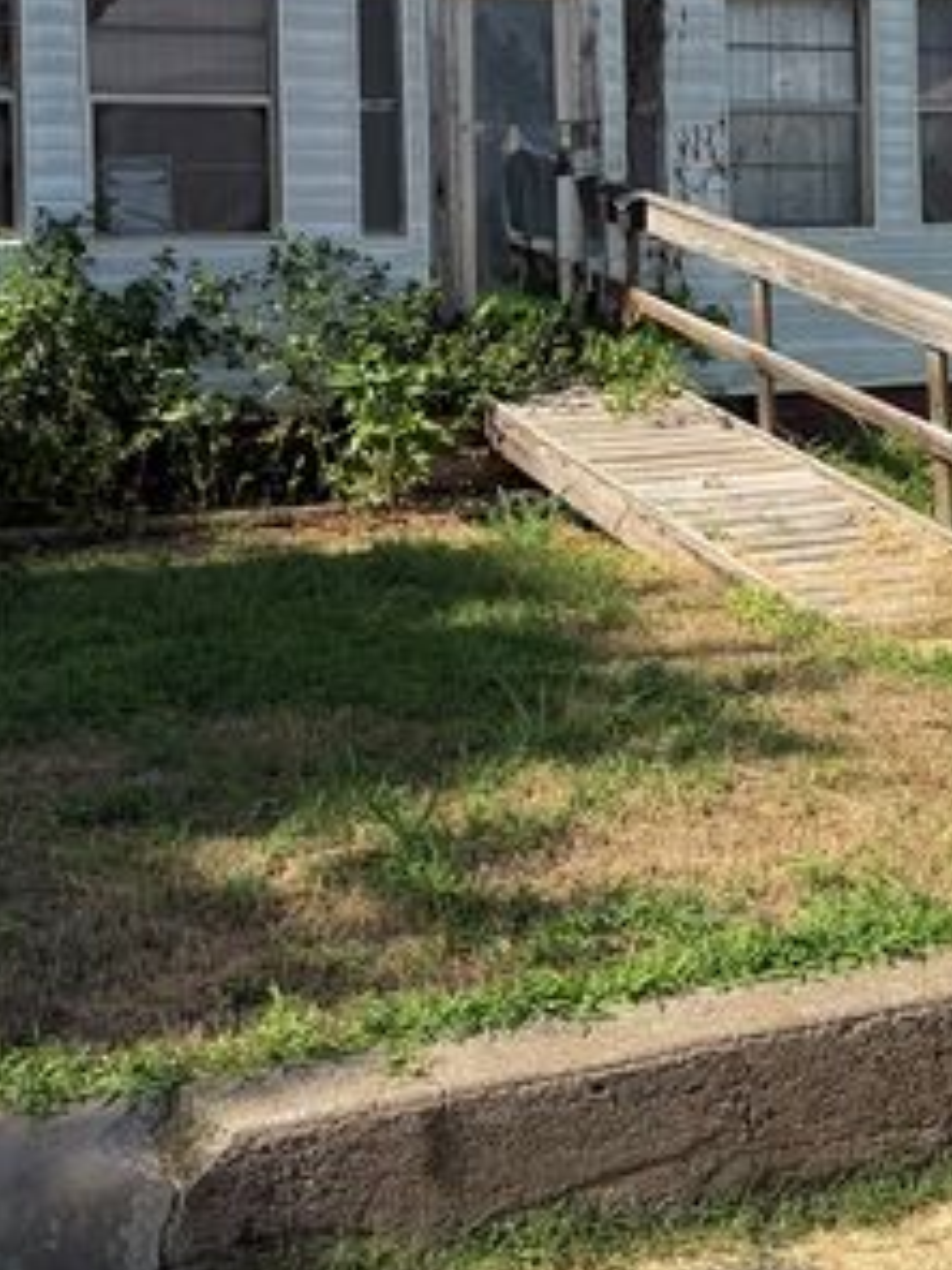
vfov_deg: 34.6
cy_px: 281
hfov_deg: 27.0
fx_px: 1980
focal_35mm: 54
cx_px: 545
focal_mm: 6.76
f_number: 1.78
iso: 80
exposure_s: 1/3584
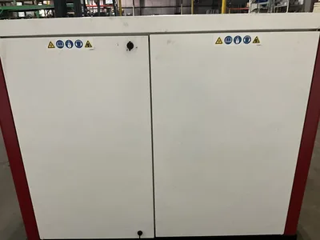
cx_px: 160
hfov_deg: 61.7
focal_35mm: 29
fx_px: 268
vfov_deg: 48.2
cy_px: 120
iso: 200
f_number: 1.8
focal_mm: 3
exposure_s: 1/60
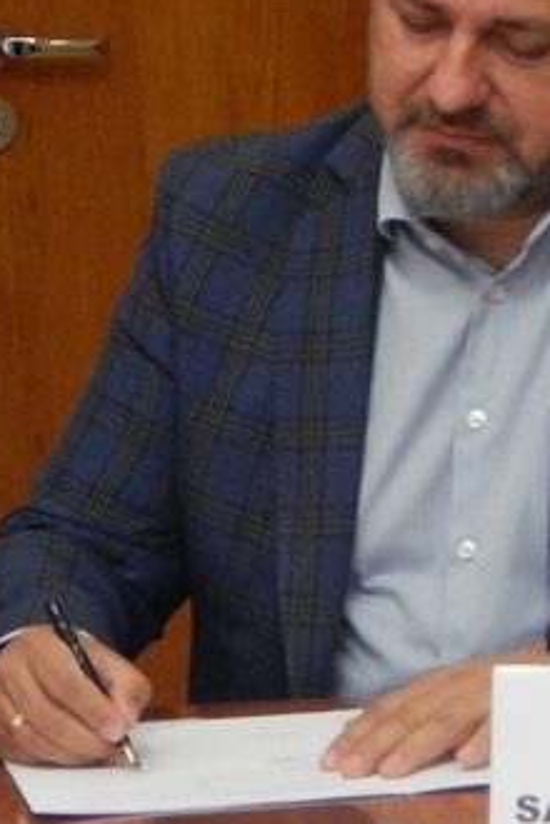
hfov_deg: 4.6
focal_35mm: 296
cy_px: 192
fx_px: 6783
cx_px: -300
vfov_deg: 7.0
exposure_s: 1/60
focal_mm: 16.6
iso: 800
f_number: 4.4
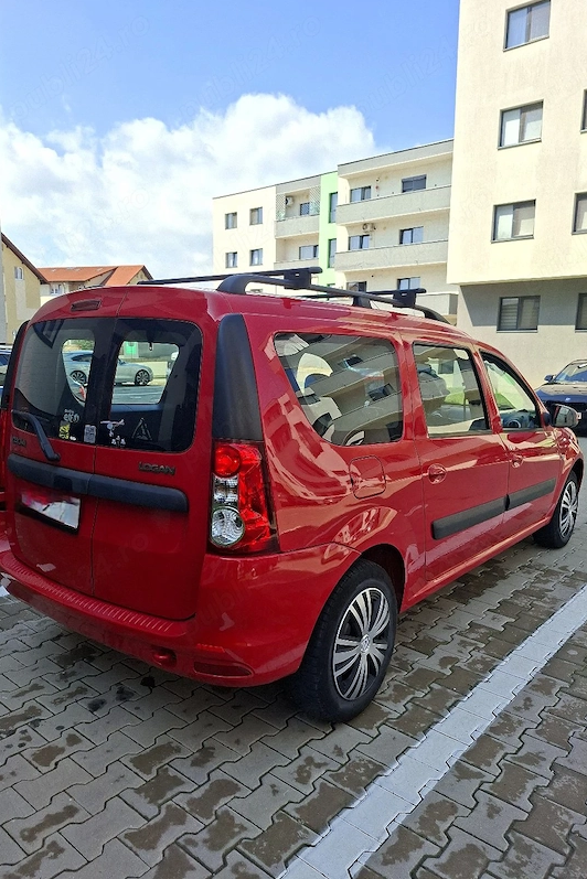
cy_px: 439
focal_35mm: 24
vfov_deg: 73.7
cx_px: 294
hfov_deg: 53.2
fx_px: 586
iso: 40
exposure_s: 1/1429
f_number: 1.8
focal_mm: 5.54
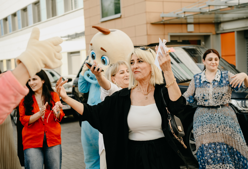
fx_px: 382
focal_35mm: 55
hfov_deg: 36.0
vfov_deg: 25.0
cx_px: 132
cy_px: 81
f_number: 4
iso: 64
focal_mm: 52
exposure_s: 1/400
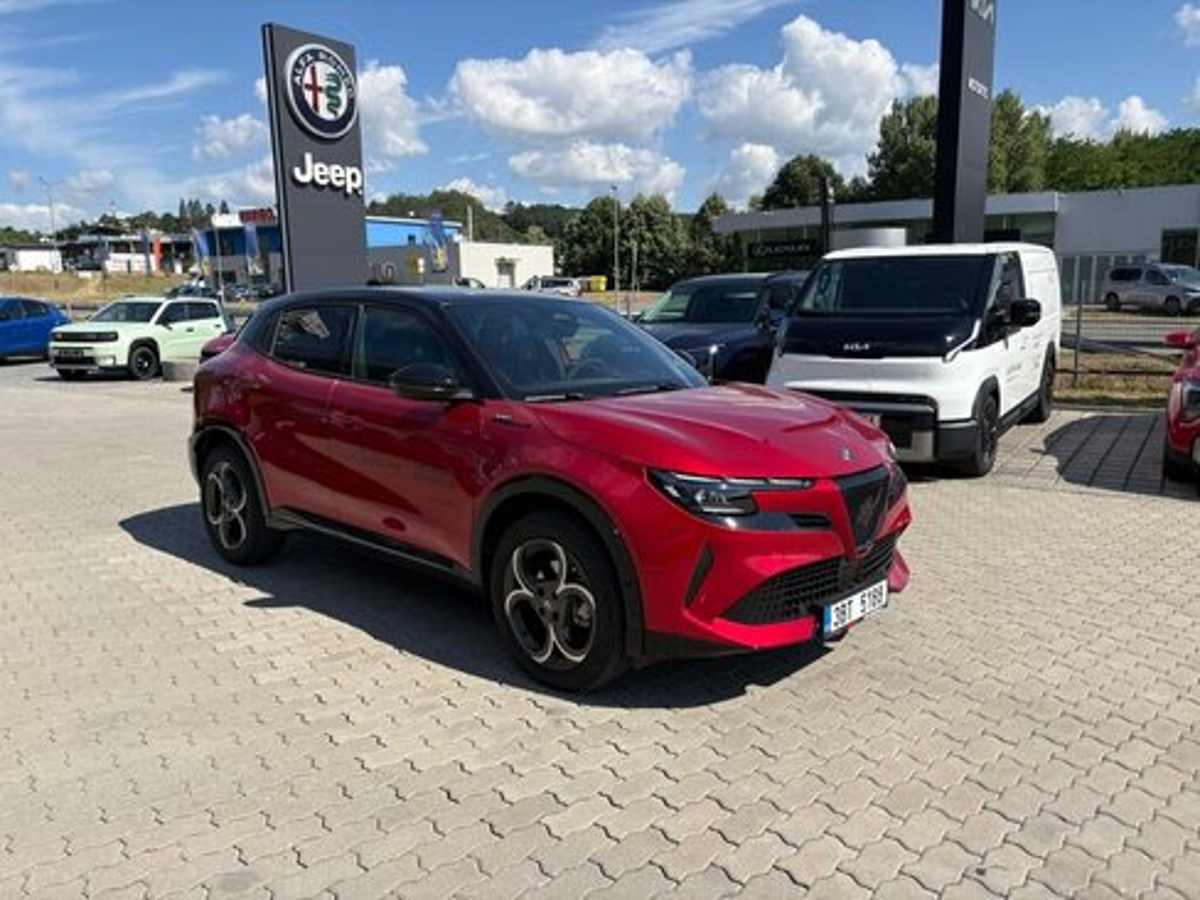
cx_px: 600
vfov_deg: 53.1
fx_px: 901
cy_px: 450
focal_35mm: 26
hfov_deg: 67.3
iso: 50
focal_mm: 5.96
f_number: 1.6
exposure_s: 1/3279
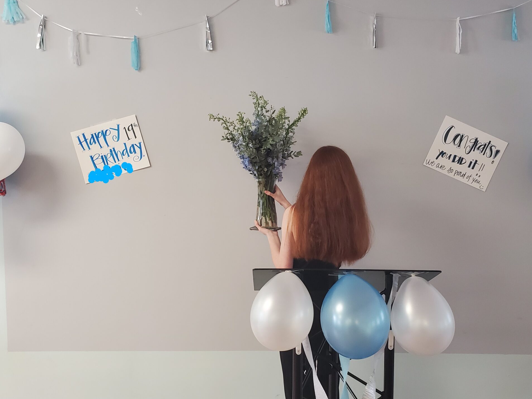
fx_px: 538
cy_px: 193
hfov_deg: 52.6
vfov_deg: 40.7
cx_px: 286
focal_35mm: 35
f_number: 2.4
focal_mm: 4.3
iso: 200
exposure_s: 1/40
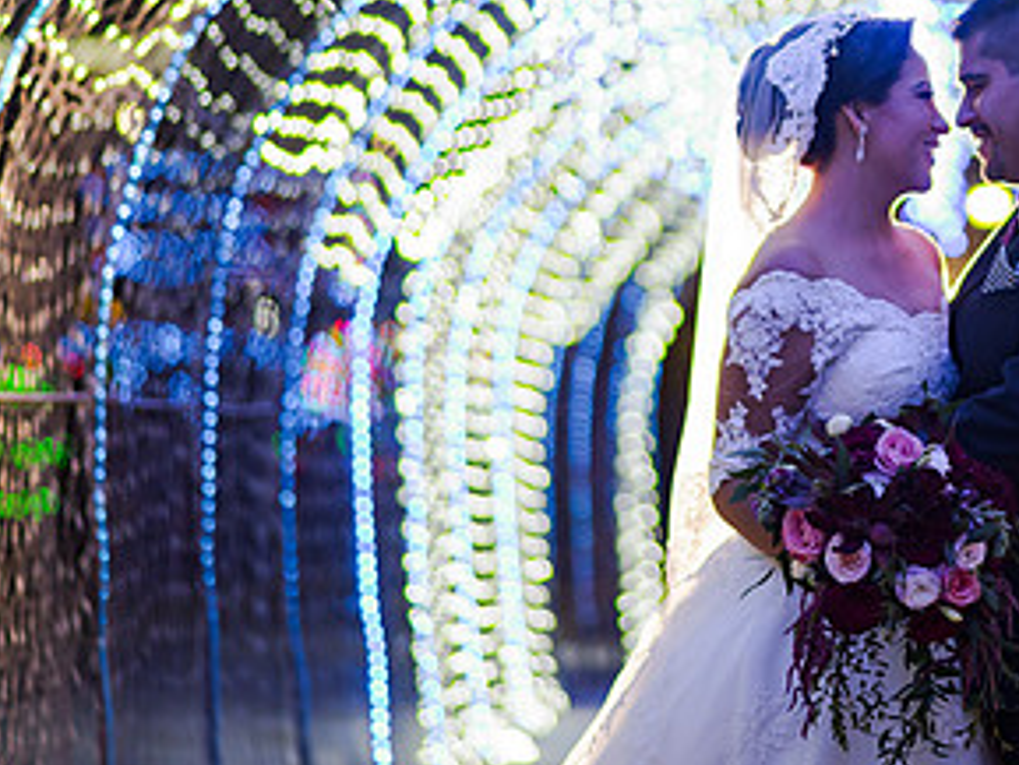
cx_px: 843
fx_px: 4830
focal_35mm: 164
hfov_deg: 12.0
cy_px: 150
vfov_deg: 9.0
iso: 800
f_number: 1.8
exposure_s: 1/125
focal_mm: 85
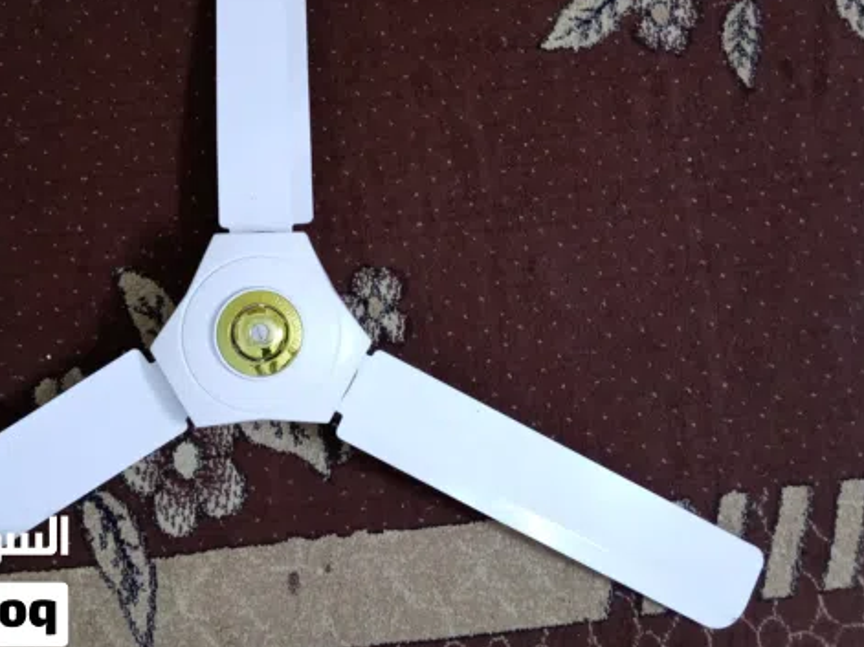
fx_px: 848
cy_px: 251
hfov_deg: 53.6
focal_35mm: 34
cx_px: 345
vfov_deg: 41.5
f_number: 1.8
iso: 714
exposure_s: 1/20
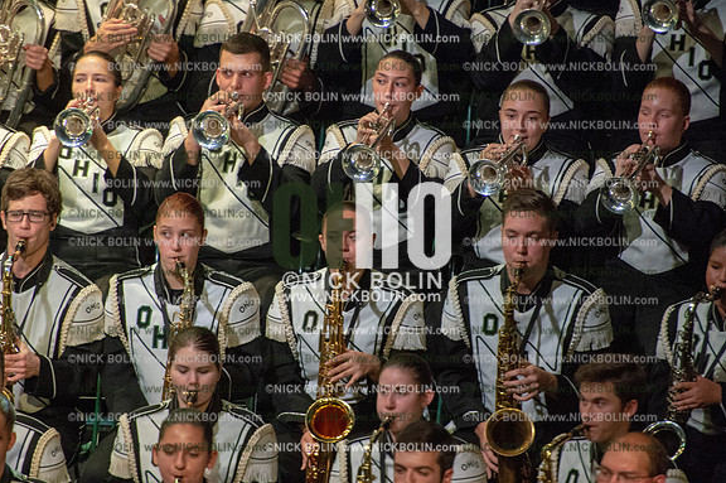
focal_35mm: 403
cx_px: 362
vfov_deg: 3.4
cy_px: 242
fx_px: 8120
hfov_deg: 5.1
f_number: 5.6
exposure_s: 1/320
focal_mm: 400
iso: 8000
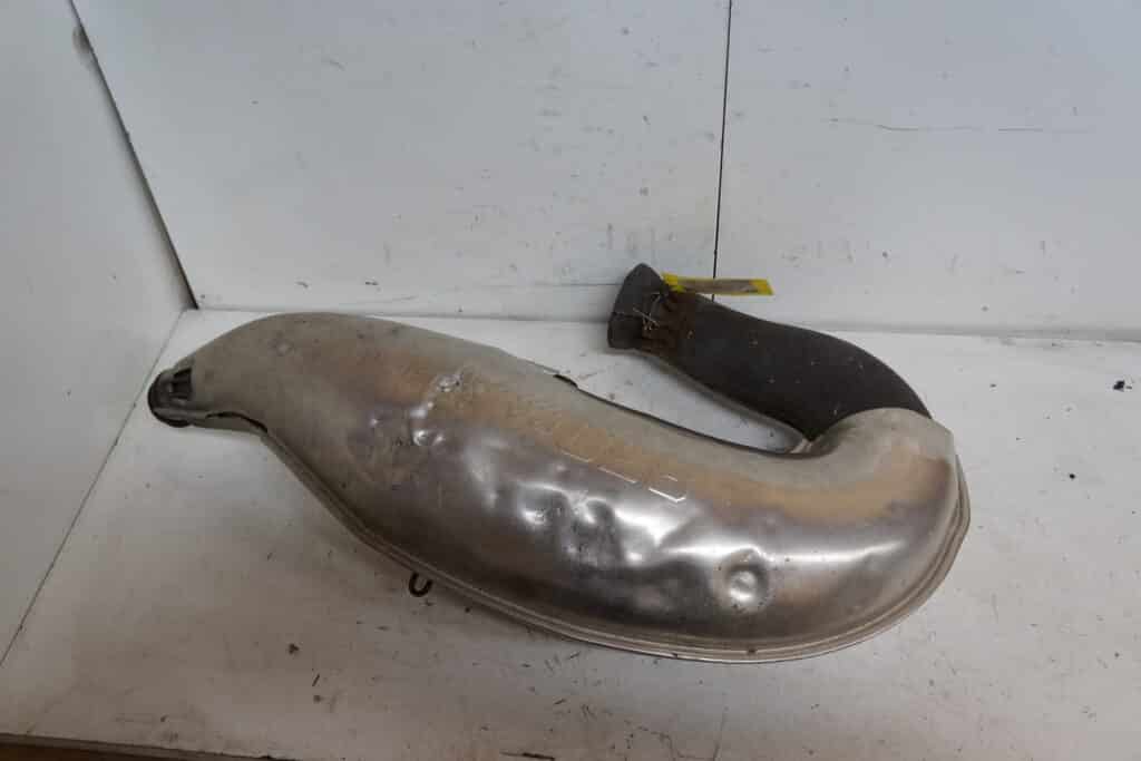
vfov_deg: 43.6
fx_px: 951
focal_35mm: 30
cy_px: 380
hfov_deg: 61.9
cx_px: 570
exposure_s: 1/60
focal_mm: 20
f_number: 4.5
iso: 1250
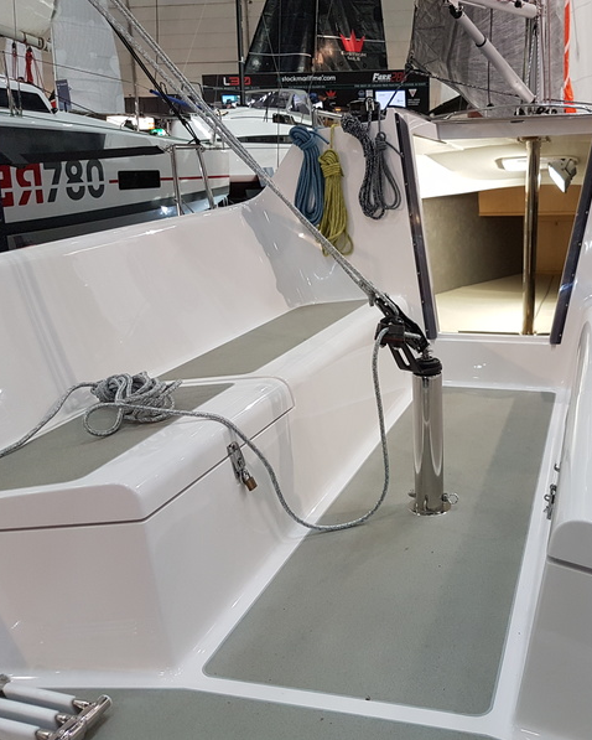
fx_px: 744
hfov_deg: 42.4
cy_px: 371
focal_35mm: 34
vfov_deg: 52.8
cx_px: 422
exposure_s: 1/50
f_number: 1.7
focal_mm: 4.2
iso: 100
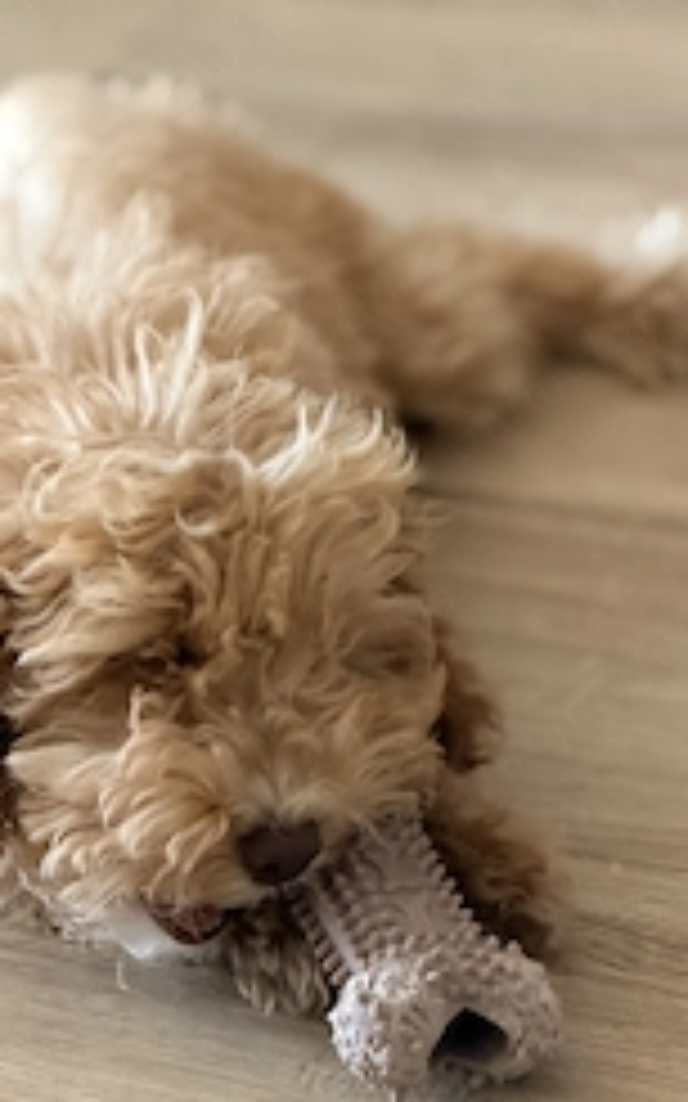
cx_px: 193
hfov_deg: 7.6
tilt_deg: -24.3
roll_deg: +4.9
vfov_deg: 12.1
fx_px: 5193
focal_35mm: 173
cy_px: 427
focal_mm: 16.89
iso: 400
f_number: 2.8
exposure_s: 1/111
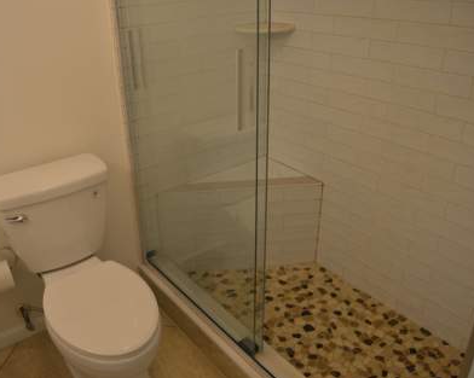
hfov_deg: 56.9
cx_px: 197
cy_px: 191
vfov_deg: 47.1
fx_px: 435
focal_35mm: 31
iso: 400
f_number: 4.5
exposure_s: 1/80
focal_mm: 18
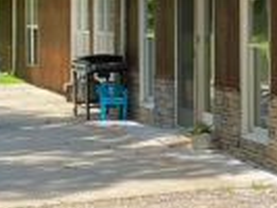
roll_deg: +0.0
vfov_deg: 11.4
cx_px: 655
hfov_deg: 12.2
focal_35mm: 130
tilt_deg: -2.1
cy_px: 62
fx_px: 1041
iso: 32
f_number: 1.8
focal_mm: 4.25
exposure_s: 1/1206
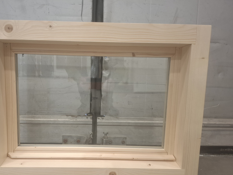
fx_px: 195
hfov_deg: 61.2
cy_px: 107
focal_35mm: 29
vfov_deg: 47.9
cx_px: 94
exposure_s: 1/33
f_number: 1.8
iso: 400
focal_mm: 5.54
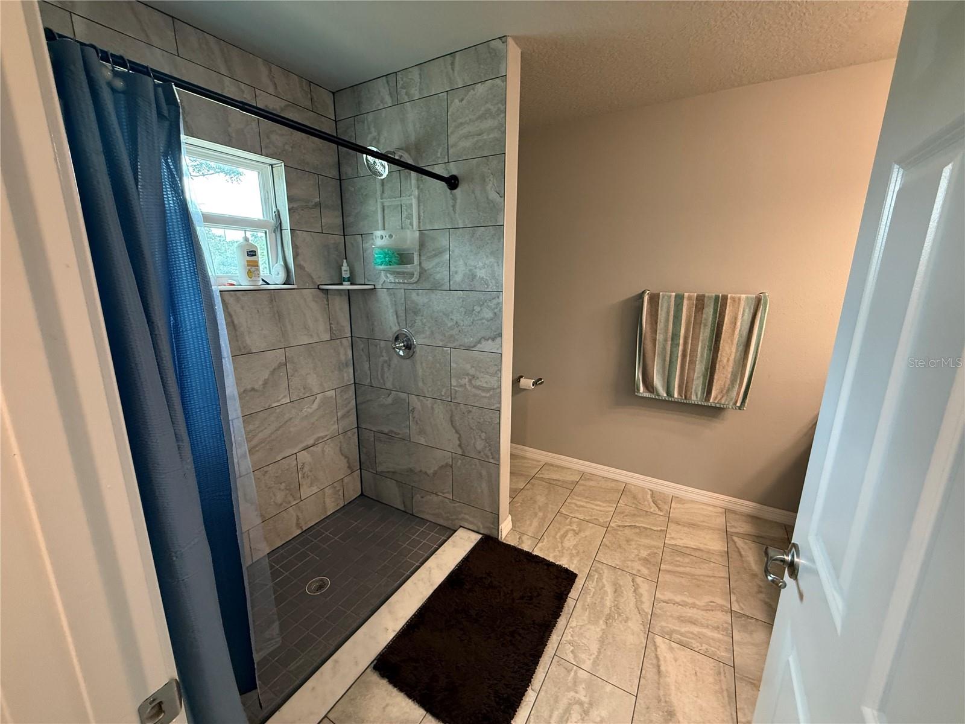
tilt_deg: -13.2
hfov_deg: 102.1
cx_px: 482
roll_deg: -0.3
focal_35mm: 14
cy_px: 362
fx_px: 390
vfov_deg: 85.7
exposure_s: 1/60
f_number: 2.2
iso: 320
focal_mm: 2.22
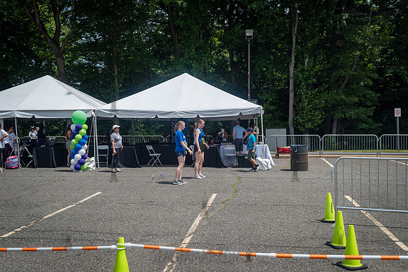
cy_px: 134
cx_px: 193
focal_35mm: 39
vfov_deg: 34.3
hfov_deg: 49.7
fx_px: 441
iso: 200
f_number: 4
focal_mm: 35
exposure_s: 1/4000
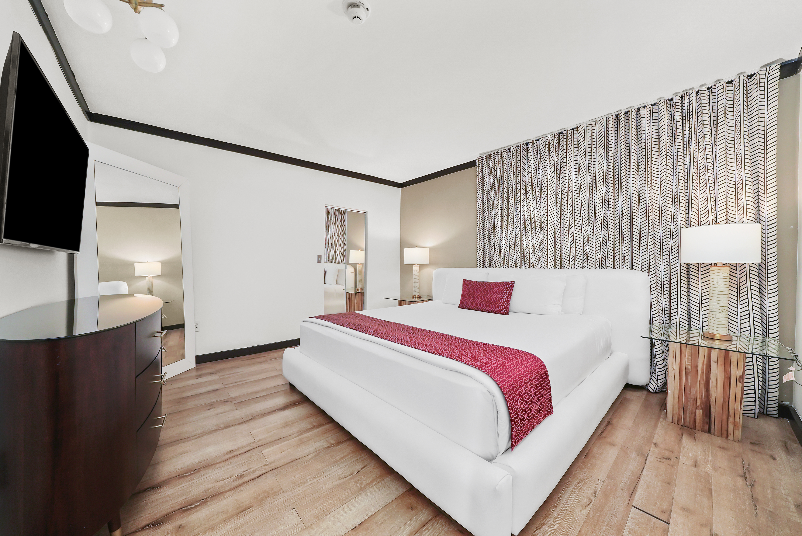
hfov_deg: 112.6
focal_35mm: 12
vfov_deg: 90.1
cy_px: 268
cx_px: 401
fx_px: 267
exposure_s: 1/2
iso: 1600
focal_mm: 12
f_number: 11
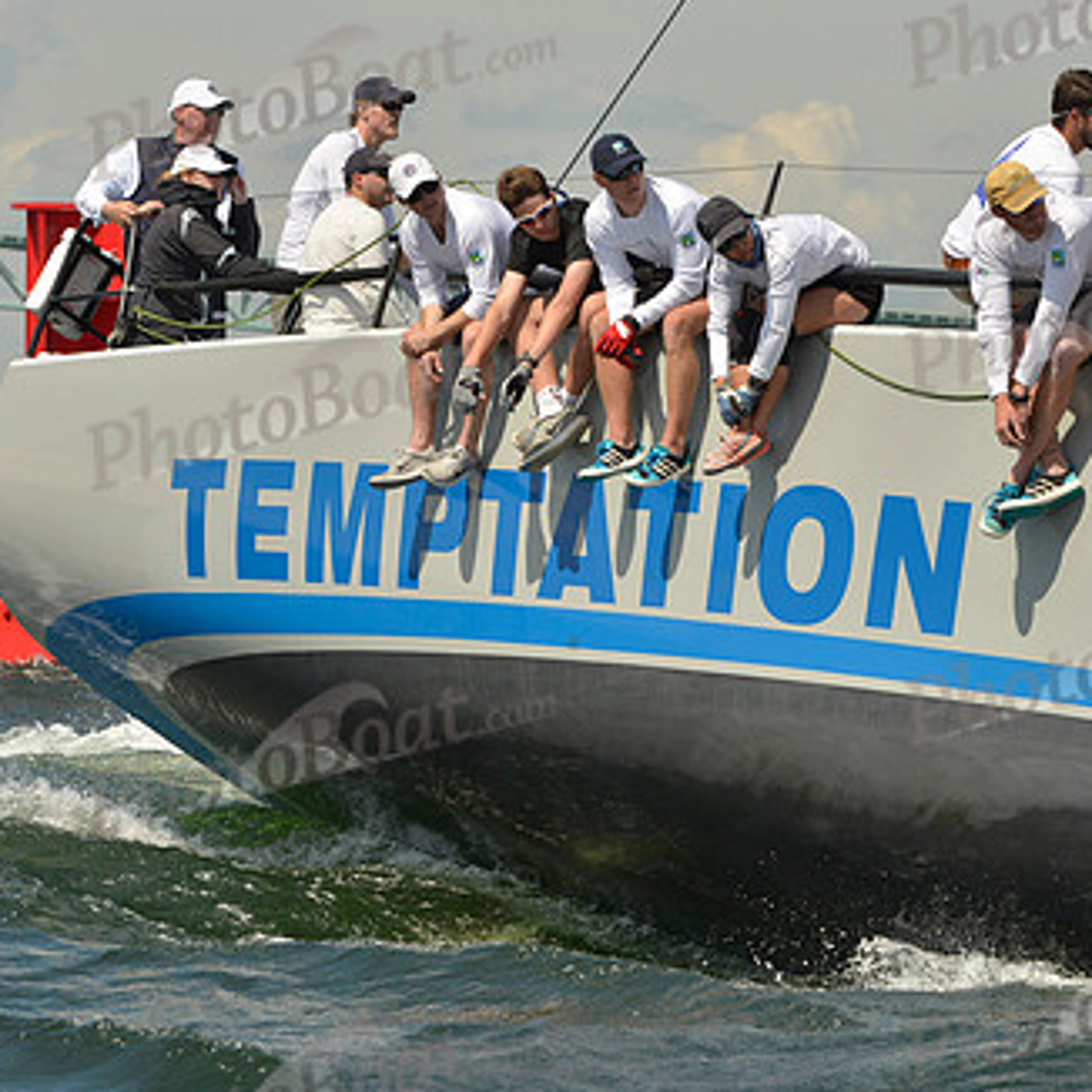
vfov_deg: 8.6
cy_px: 531
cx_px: 734
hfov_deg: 8.6
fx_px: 7281
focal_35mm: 204
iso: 280
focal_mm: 135
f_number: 8
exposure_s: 1/1600
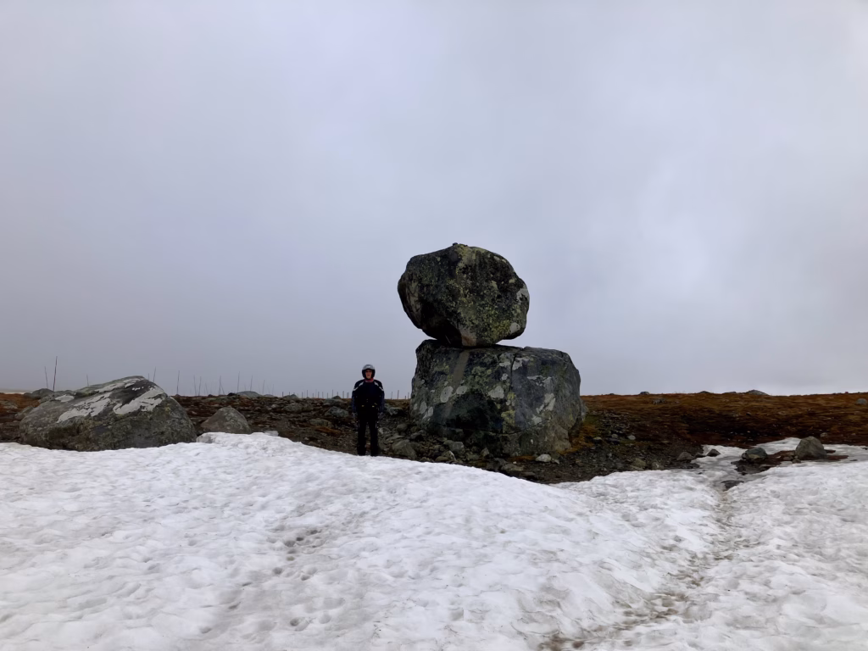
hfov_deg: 63.4
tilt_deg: +7.8
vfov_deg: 49.7
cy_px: 326
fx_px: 702
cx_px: 434
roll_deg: +0.2
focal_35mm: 28
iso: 25
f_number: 1.8
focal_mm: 3.99
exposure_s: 1/267
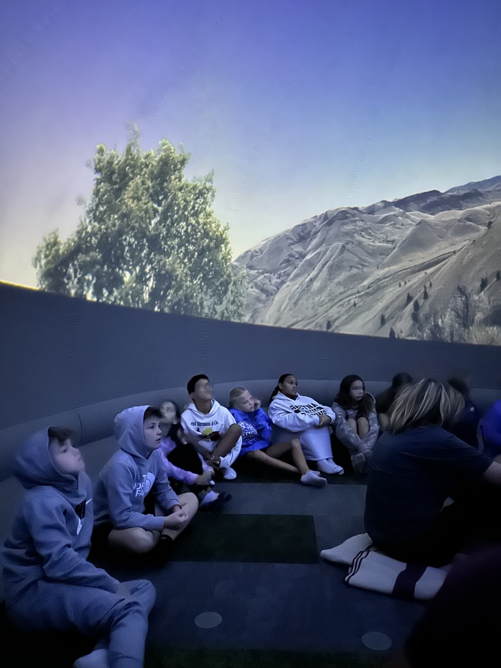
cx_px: 250
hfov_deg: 56.8
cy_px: 334
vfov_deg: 71.6
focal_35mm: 24
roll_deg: -0.4
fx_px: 463
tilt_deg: +1.6
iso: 10000
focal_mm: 6.86
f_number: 1.78
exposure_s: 1/9
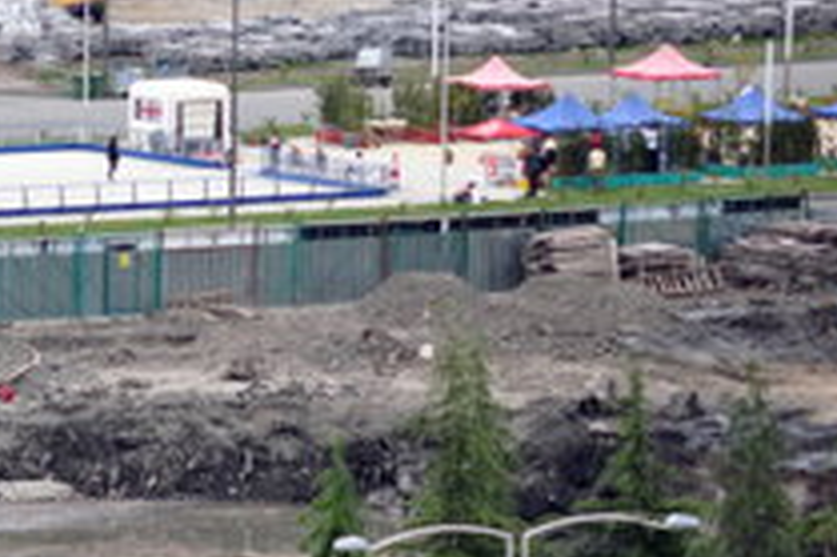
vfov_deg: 3.2
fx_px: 9989
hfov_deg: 4.8
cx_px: 136
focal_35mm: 430
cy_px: 425
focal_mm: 150
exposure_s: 1/250
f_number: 2.8
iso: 500
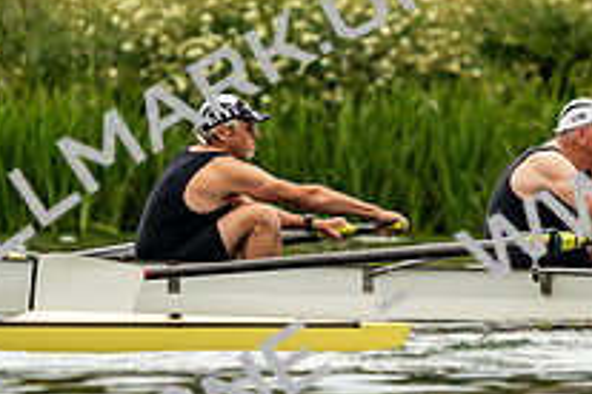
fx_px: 16986
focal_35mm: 1033
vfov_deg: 1.3
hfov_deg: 2.0
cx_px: 809
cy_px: 287
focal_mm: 368
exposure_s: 1/2000
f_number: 6.3
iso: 400
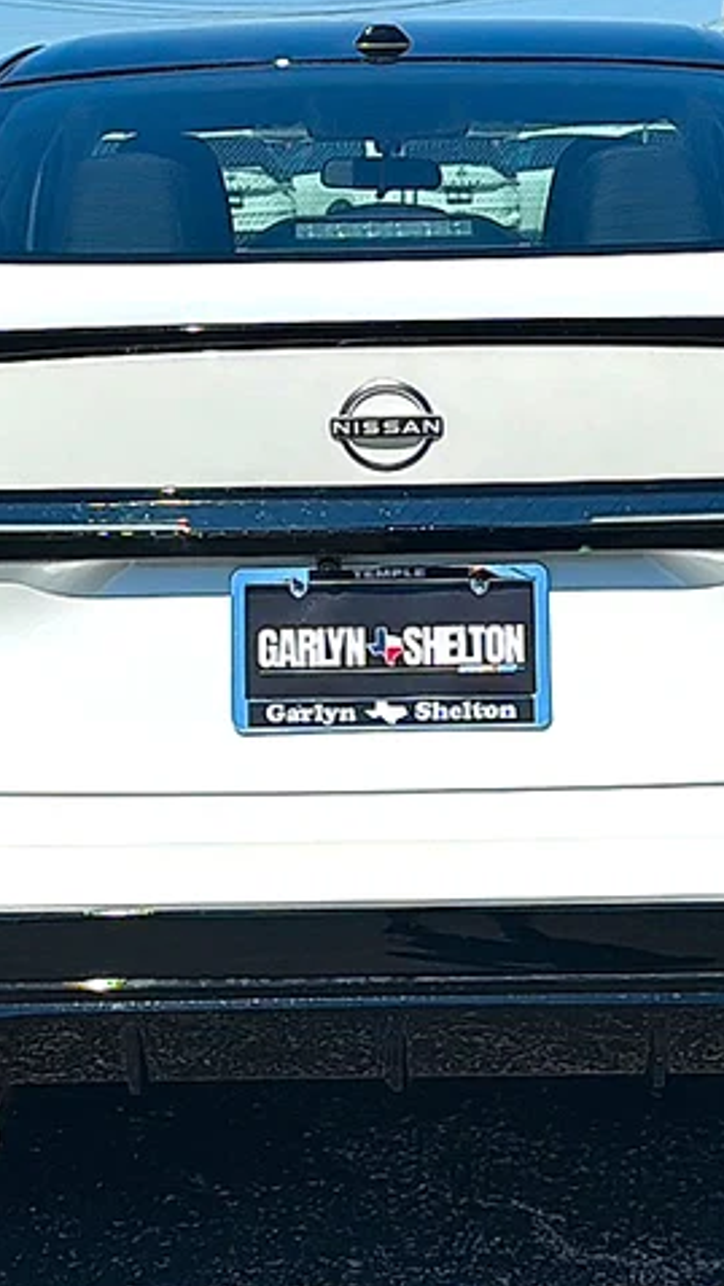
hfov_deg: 18.0
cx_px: 379
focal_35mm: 67
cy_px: 631
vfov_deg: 31.4
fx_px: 2286
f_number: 1.78
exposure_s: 1/10989
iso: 64
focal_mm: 6.86
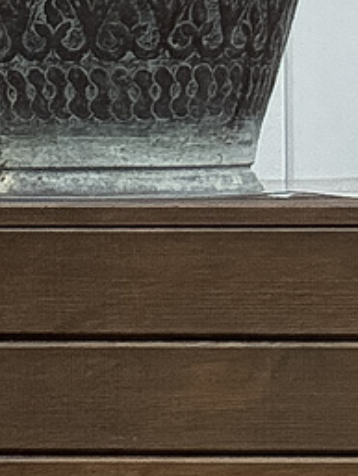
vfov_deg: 10.6
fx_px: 2576
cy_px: 157
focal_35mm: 187
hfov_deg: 7.1
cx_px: -718
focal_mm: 2.69
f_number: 1.9
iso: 25
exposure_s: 1/370
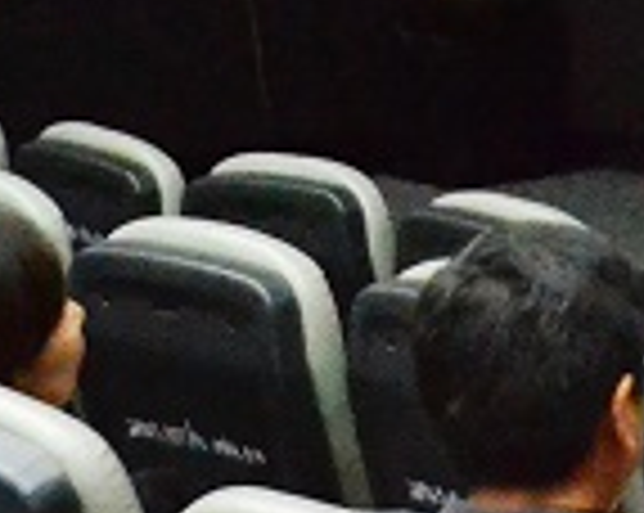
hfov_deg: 9.8
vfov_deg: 7.9
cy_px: -421
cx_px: 1085
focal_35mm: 189
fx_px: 3597
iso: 6400
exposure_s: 1/50
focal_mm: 24
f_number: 4
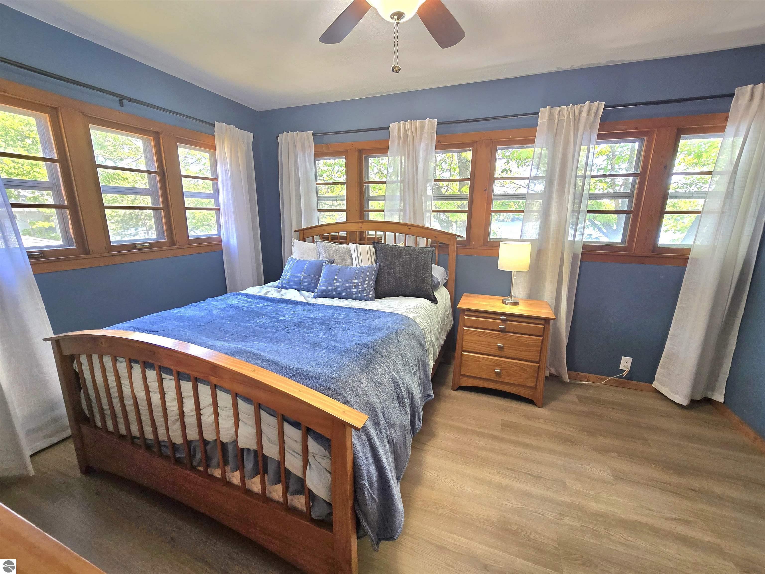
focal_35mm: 13
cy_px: 287
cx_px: 382
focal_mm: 2.2
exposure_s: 1/60.2
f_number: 2.2
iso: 125
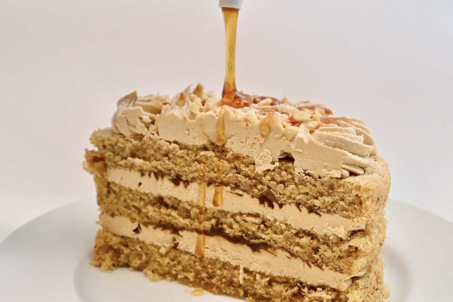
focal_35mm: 60
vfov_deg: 22.6
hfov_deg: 33.4
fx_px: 755
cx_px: 226
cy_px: 151
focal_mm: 60
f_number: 13
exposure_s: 1/200
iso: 6400
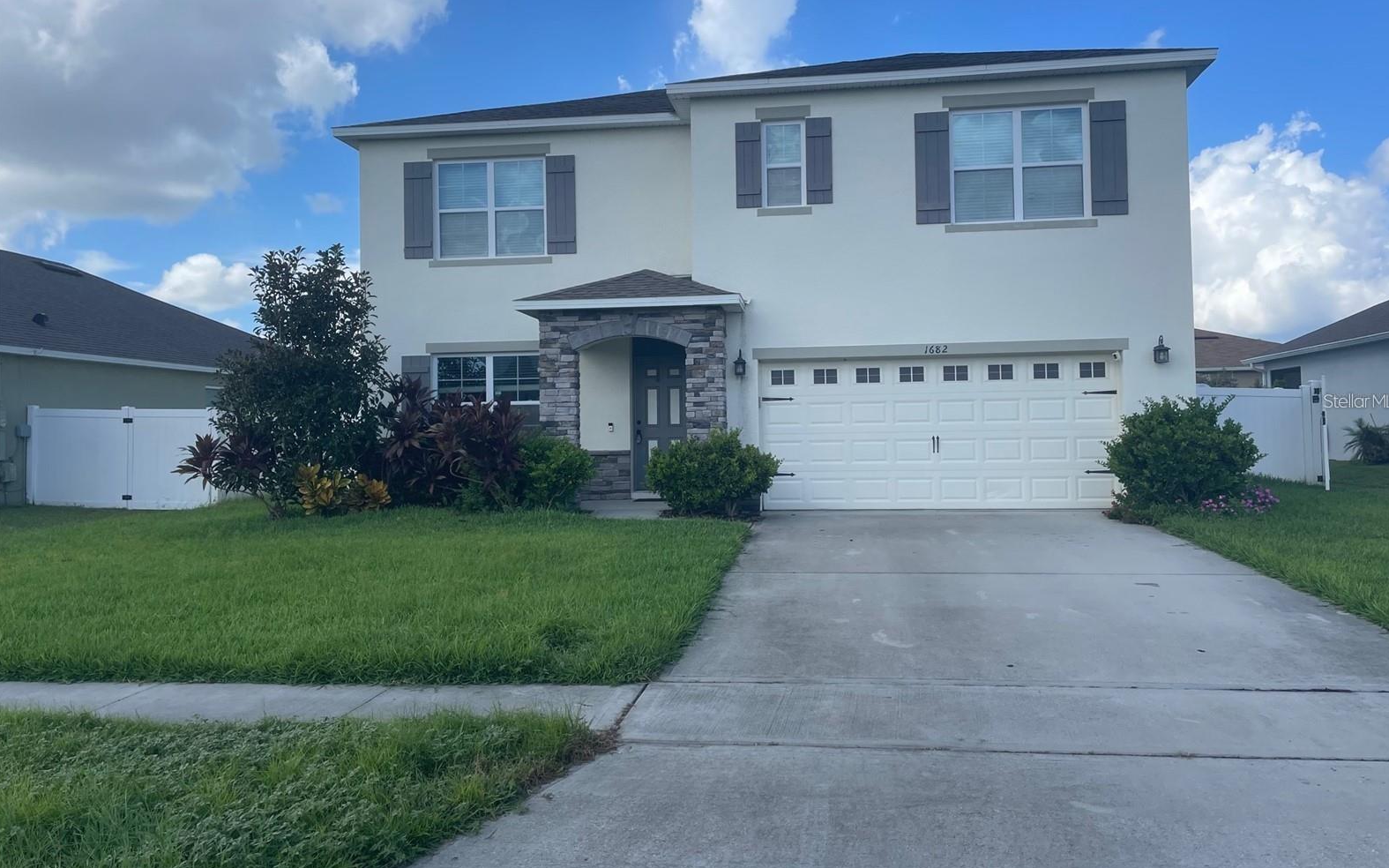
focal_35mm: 28
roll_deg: +1.4
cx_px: 701
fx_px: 1060
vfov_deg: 44.5
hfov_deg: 66.5
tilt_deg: +1.7
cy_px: 400
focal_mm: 4.2
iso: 32
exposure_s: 1/2618
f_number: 1.6
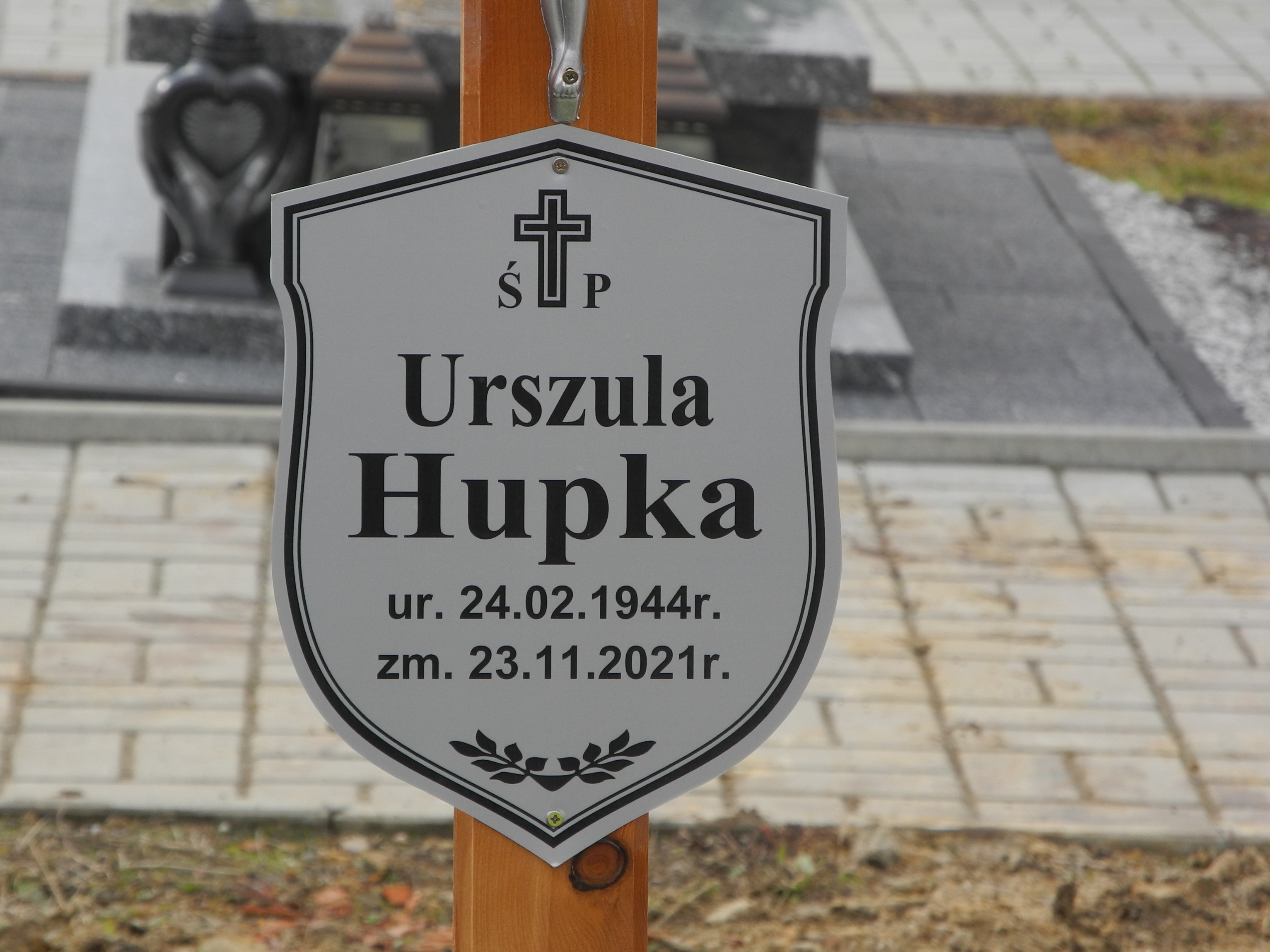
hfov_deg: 8.3
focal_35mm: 238
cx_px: 565
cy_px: 515
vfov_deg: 6.2
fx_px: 8731
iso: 100
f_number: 5.6
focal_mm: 42.6
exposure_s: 1/125
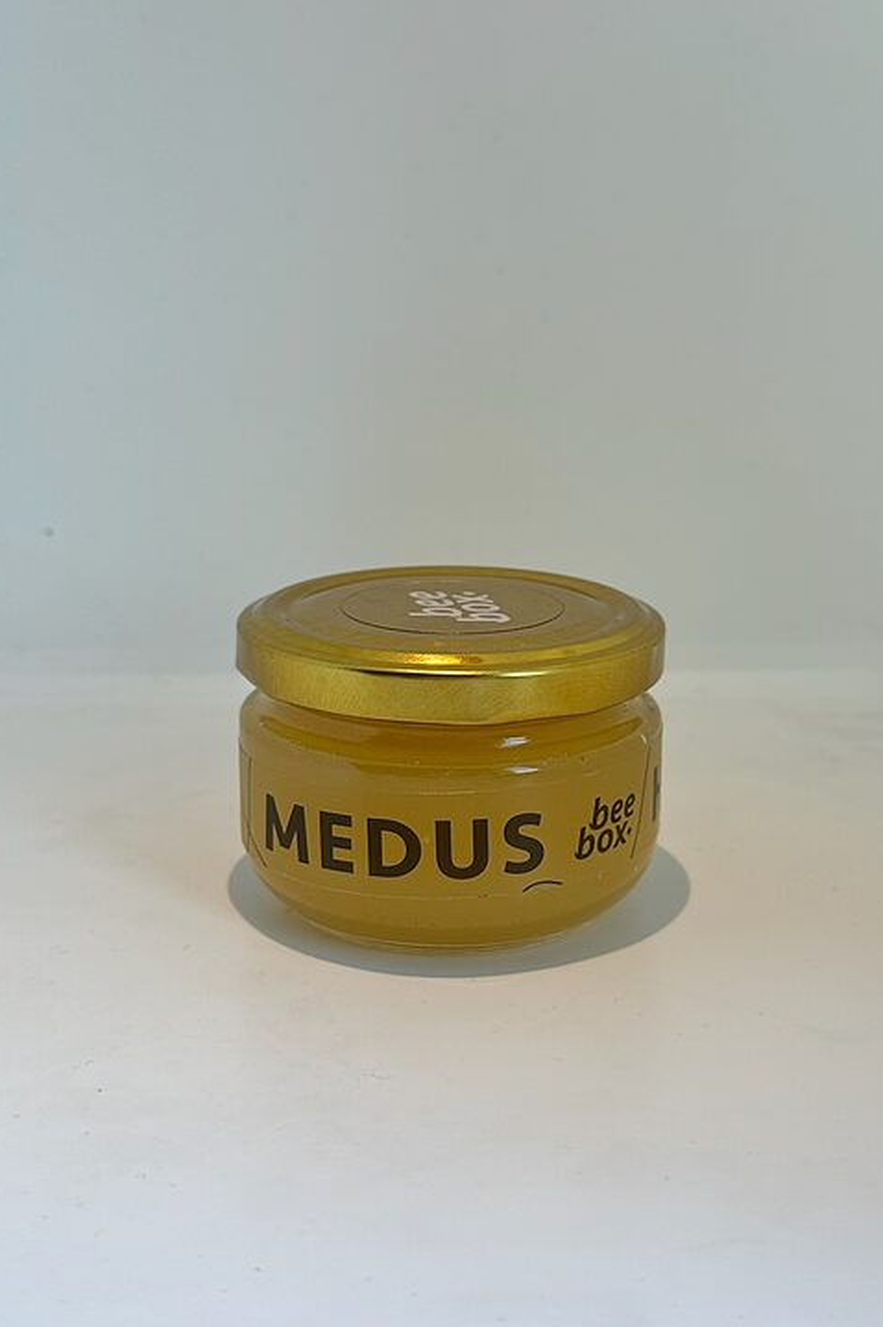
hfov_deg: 26.5
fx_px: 1878
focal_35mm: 51
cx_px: 454
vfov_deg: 38.9
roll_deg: -0.6
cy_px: 661
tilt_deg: -13.9
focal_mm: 6.76
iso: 80
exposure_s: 1/100
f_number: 1.78
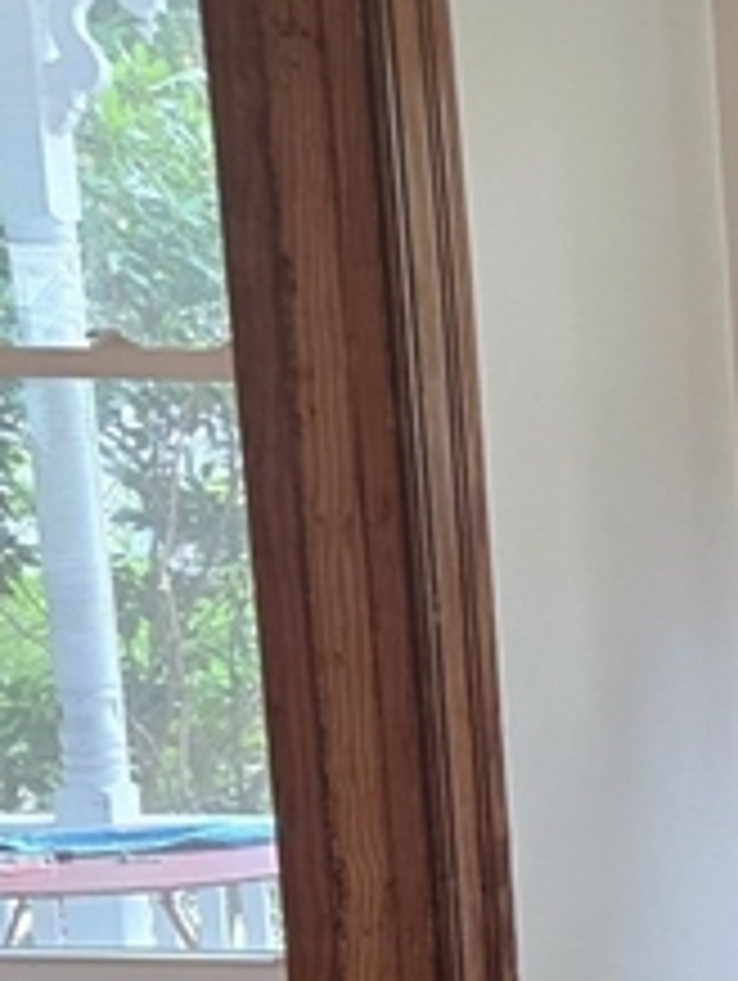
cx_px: 1278
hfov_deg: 15.9
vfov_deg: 23.3
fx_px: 2298
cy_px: 936
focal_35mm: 81
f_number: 1.8
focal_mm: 5.4
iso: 160
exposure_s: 1/120
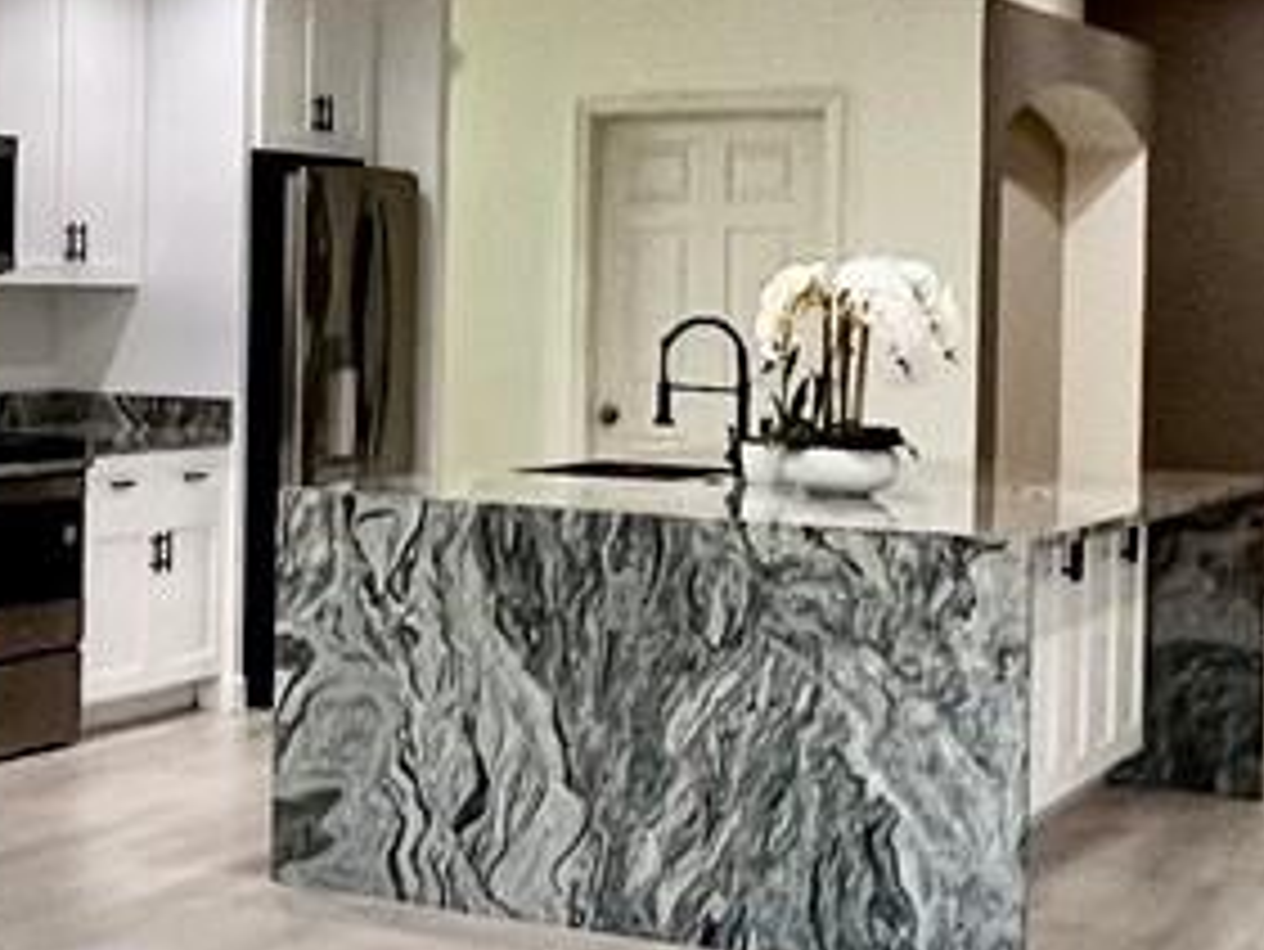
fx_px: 2703
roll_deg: -1.2
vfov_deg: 19.8
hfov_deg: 22.7
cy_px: 275
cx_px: -499
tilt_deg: -0.2
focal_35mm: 74
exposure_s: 1/120
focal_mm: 1.57
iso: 200
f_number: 1.8
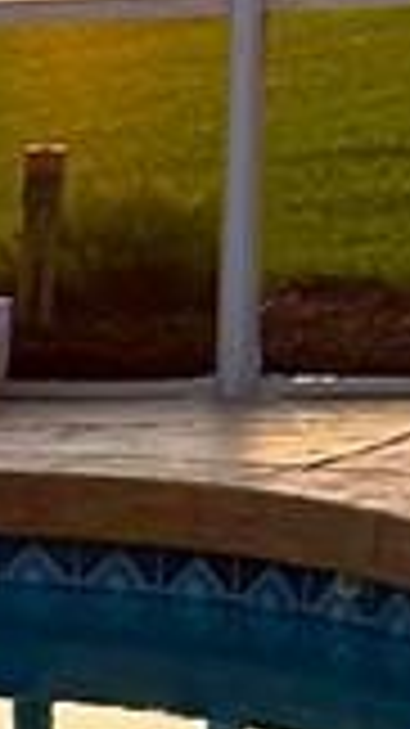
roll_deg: +5.9
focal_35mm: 280
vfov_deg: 7.5
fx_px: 5417
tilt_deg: -13.6
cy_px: 1170
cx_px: -2401
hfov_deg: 3.5
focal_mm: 5.7
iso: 50
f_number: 1.5
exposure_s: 1/544
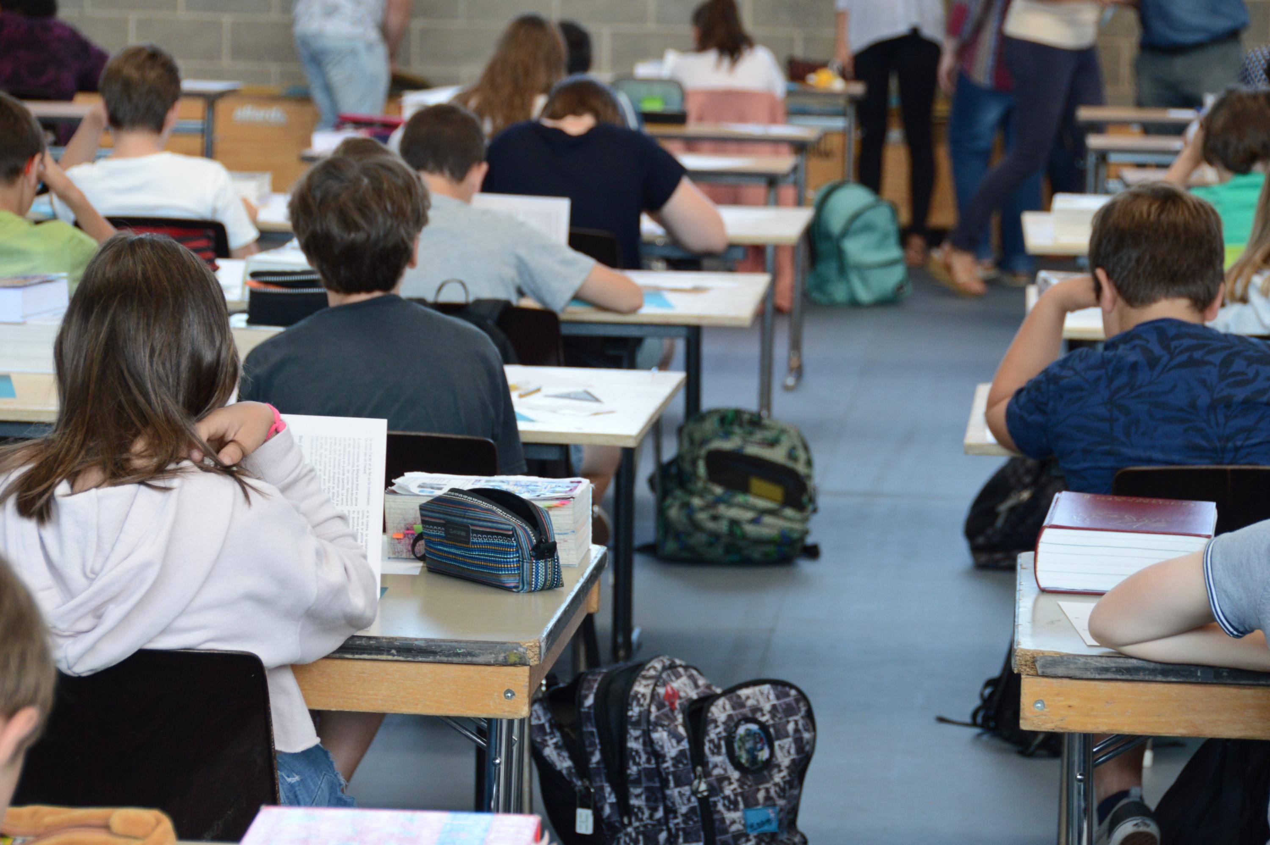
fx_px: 4335
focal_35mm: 123
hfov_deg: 16.7
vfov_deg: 11.1
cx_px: 635
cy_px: 422
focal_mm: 82
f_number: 6.3
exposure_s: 1/200
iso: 800
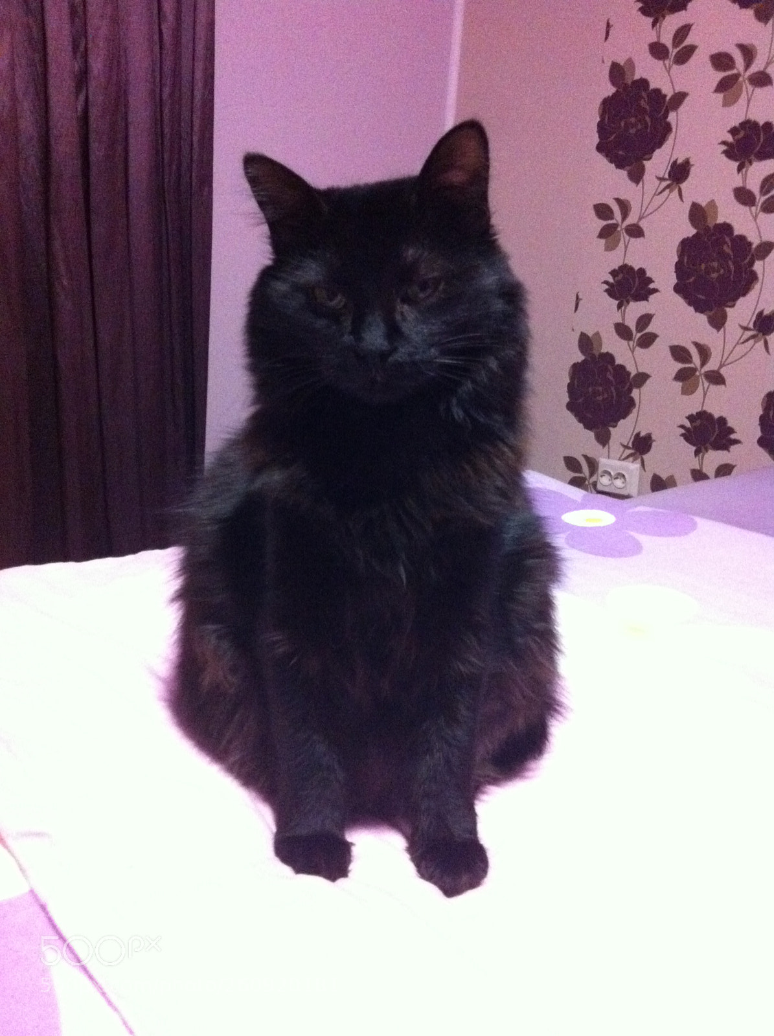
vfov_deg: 52.7
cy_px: 518
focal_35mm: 35
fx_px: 1046
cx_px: 387
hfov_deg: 40.6
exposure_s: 1/17
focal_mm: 3.85
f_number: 2.8
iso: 1000
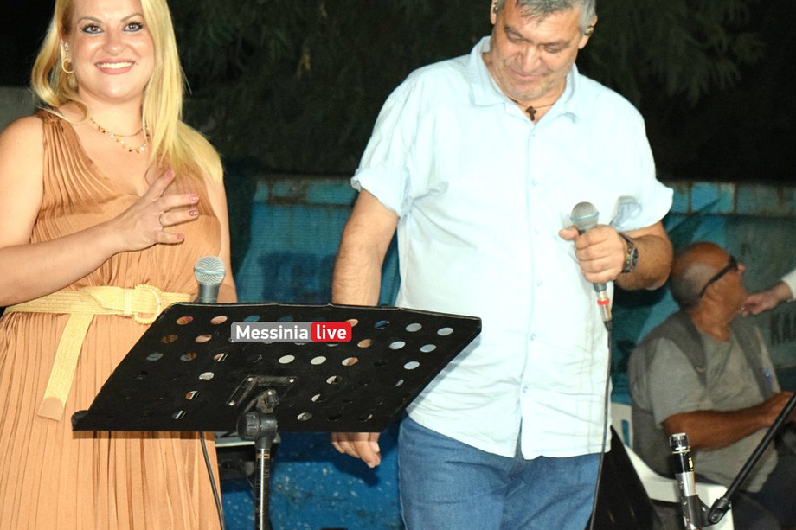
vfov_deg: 12.7
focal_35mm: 108
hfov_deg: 19.0
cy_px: 204
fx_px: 2380
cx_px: 363
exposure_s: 1/60
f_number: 5.6
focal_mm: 55
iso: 2800
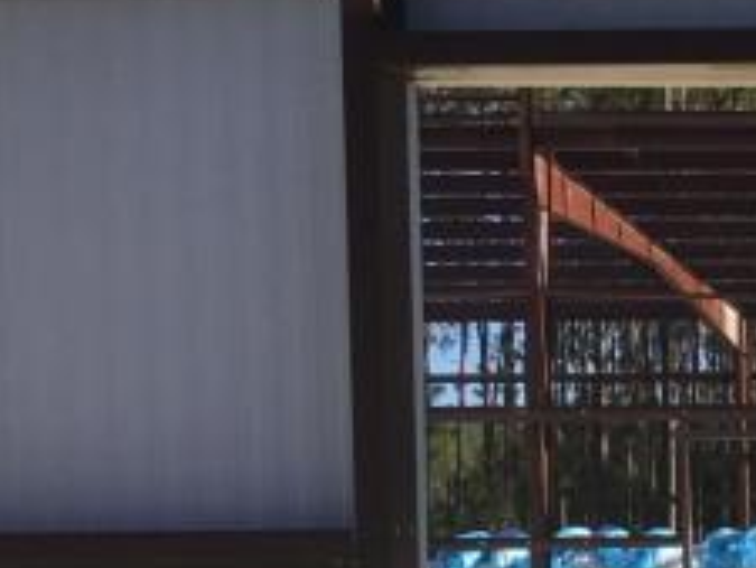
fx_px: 2404
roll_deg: +0.4
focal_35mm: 110
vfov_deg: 13.2
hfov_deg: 15.8
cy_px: 608
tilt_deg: -2.8
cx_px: 1257
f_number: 2.4
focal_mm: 3.3
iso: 25
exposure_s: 1/1087
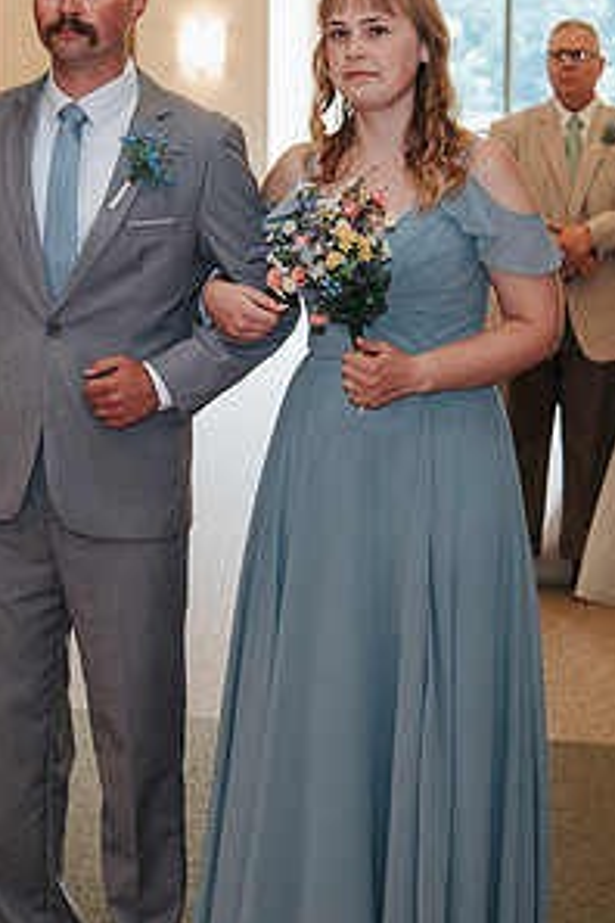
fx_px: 2972
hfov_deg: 11.8
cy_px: 226
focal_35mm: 116
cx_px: 197
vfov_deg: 17.5
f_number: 4
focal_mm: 44
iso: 800
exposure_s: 1/200
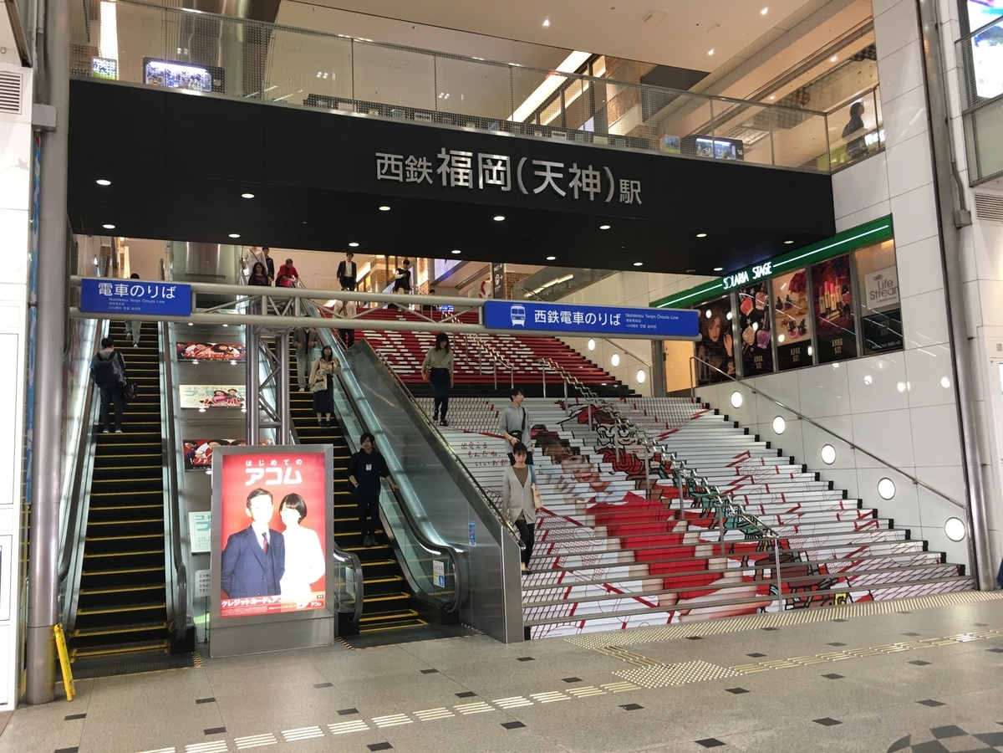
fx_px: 840
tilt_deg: +7.7
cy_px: 376
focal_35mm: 29
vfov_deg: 48.2
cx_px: 502
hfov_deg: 61.7
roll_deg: +1.4
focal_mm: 4.15
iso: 40
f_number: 2.2
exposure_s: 1/15
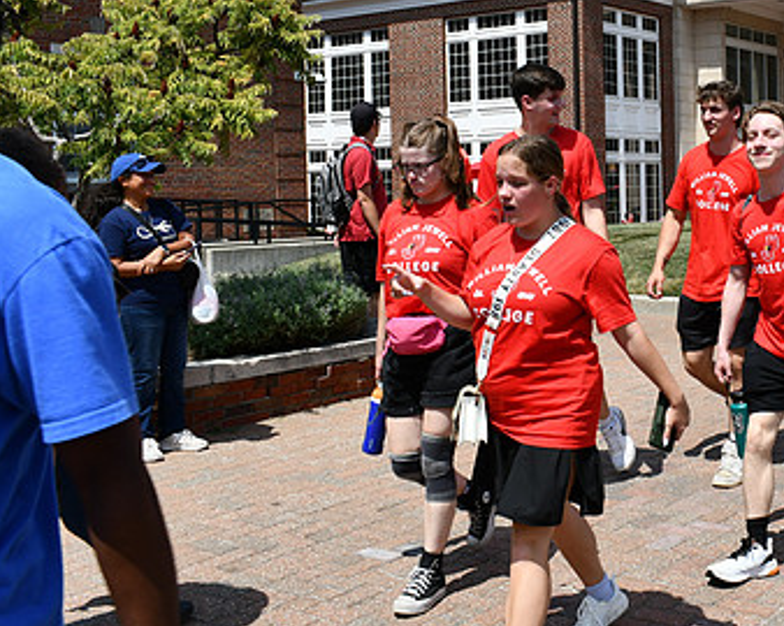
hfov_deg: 35.9
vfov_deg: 30.0
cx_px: 645
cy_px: 210
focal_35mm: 50
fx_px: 1159
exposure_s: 1/320
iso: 100
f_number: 9
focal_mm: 21
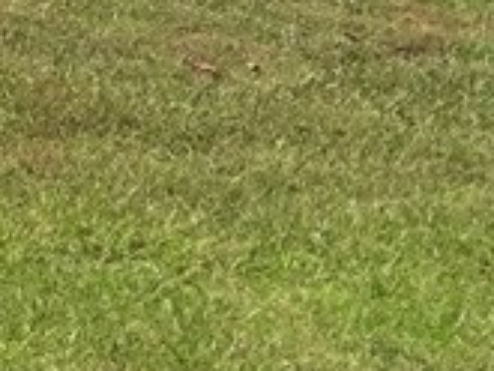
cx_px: -623
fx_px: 2571
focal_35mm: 180
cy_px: -434
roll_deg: +2.1
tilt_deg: +1.7
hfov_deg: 9.9
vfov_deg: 7.8
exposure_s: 1/1923
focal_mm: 4.15
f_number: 2.2
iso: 25
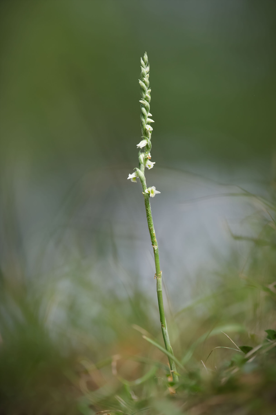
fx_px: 6026
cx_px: 138
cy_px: 208
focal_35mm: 524
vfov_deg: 3.9
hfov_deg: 2.6
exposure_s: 1/1250
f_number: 7.1
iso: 640
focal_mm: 524
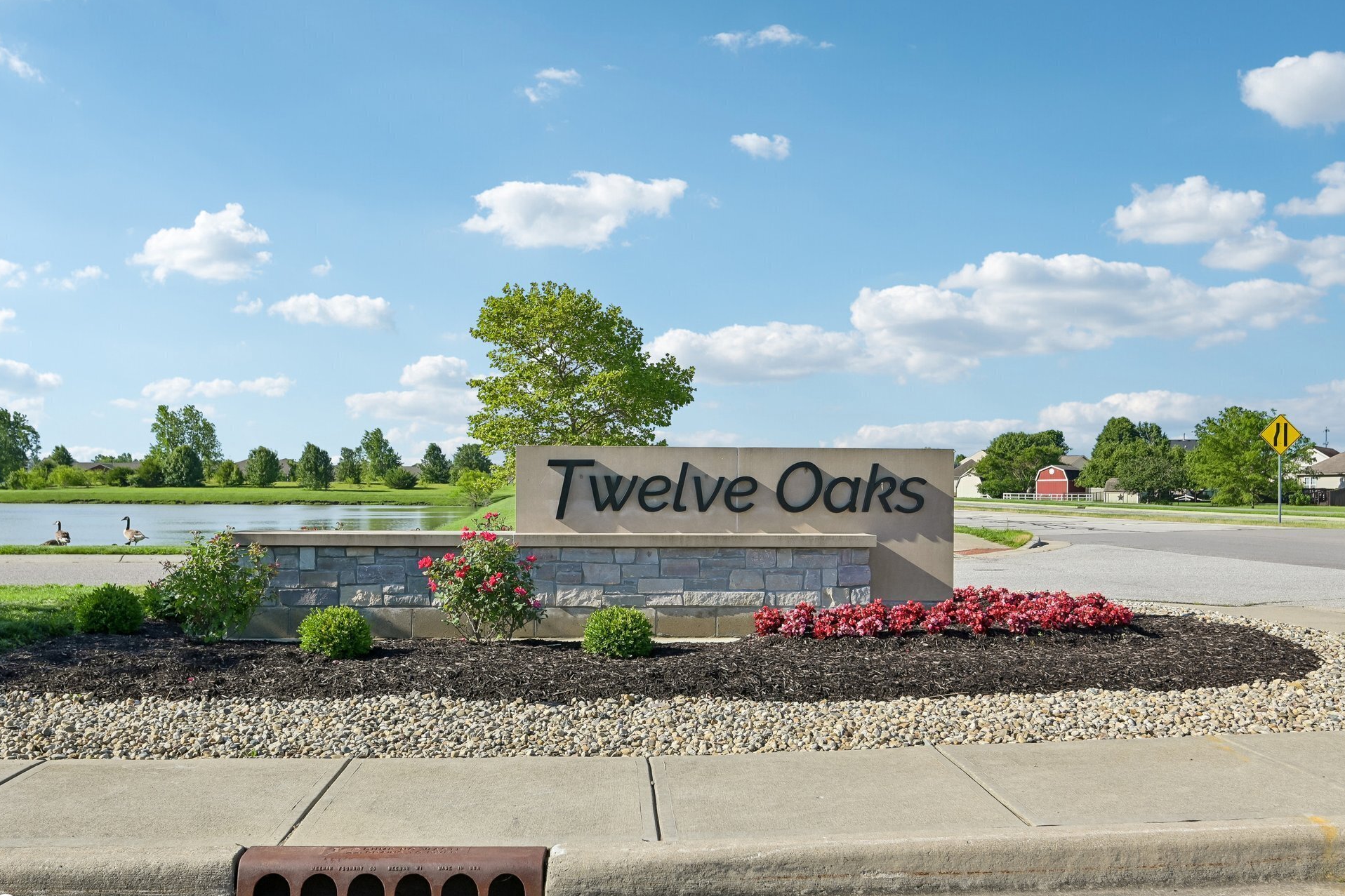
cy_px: 477
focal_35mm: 31
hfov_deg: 60.3
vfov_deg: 42.3
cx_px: 645
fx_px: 1158
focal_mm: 29
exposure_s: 1/400
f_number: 8
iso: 100
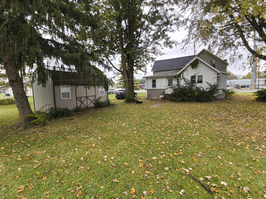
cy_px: 100
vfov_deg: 78.1
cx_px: 133
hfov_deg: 94.5
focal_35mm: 16
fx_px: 123
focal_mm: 1.46
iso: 50
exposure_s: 1/100
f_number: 2.2
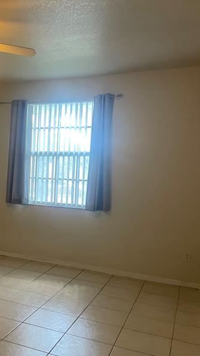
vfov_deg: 54.0
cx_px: 4
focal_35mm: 37
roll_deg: -2.0
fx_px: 349
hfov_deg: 30.0
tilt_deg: -3.7
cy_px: 180
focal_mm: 5.1
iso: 250
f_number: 1.6
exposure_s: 1/60
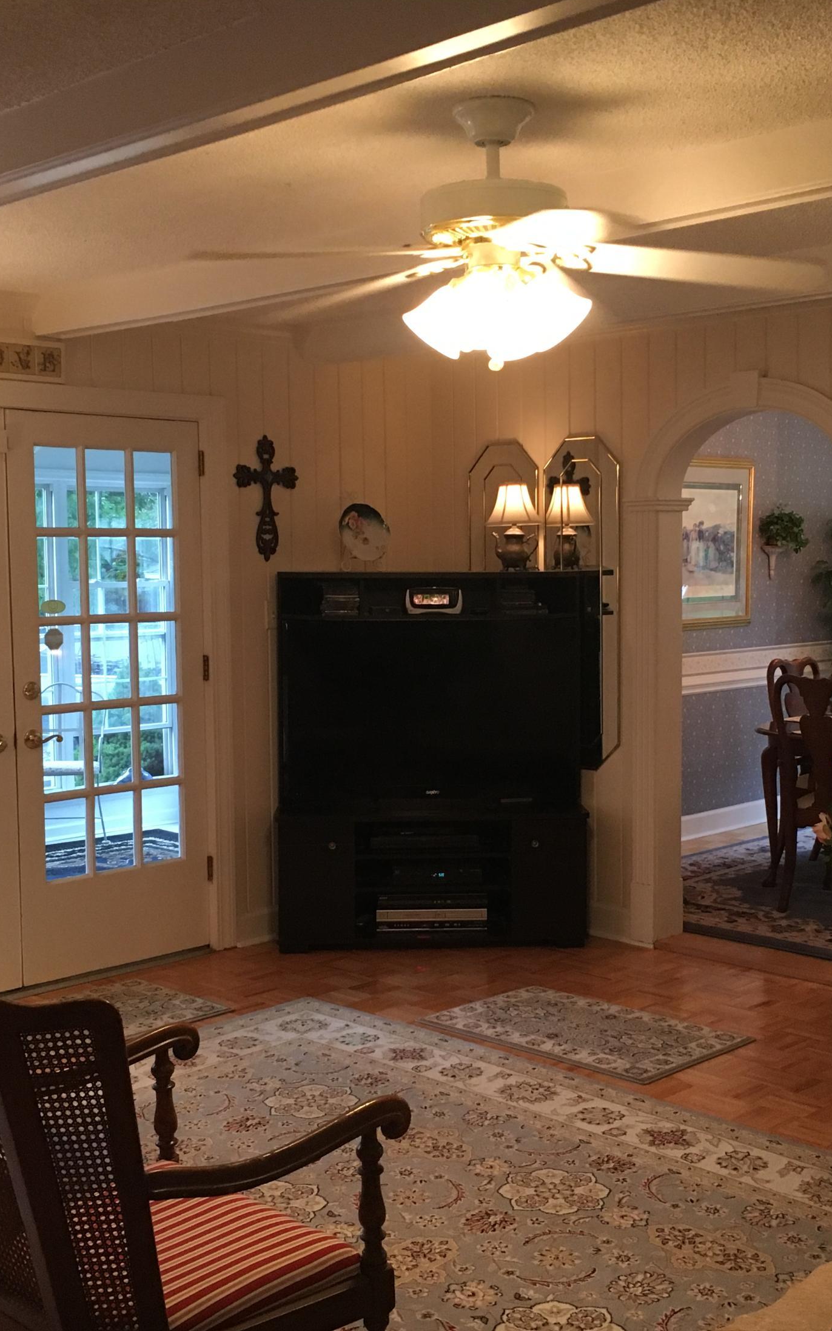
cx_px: 438
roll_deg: +1.5
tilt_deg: -4.6
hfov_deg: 30.5
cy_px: 675
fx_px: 1524
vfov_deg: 47.2
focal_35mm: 42
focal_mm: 4.15
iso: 160
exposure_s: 1/30
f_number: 2.2
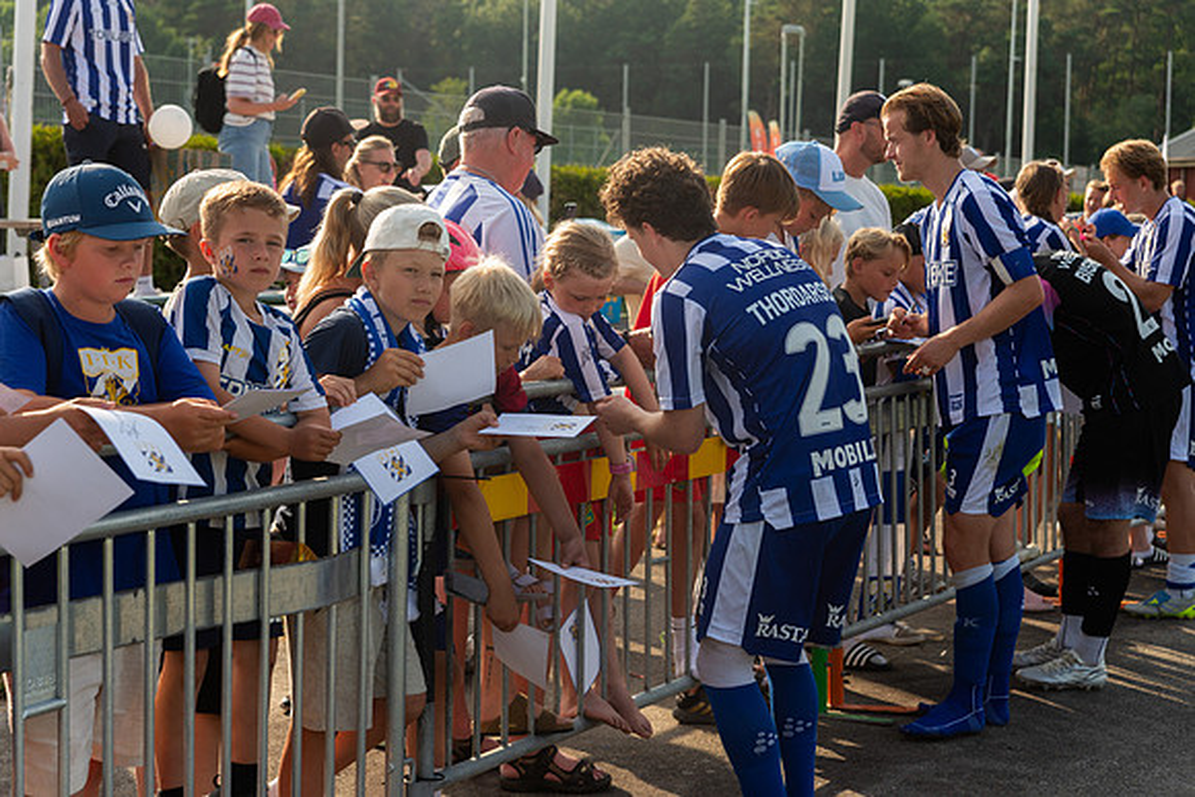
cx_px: 598
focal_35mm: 70
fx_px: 2324
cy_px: 398
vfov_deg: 19.5
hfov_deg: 28.8
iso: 560
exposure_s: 1/1600
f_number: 4
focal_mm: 70
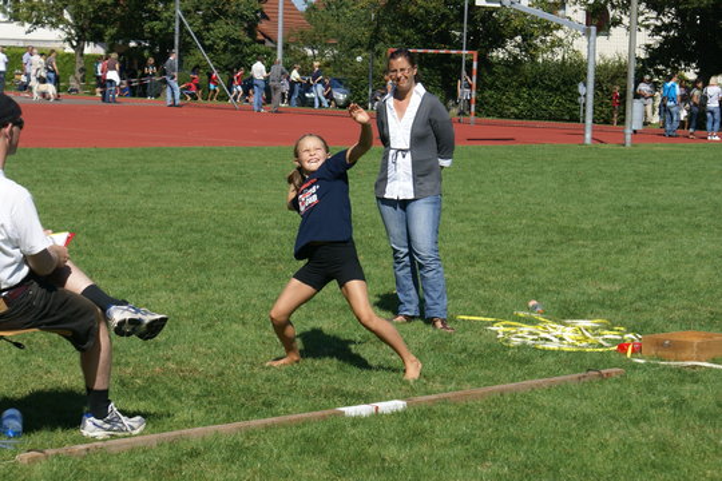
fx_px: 2106
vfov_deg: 13.0
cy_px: 240
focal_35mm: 105
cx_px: 361
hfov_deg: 19.5
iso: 100
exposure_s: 1/400
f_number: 7.1
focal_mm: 70
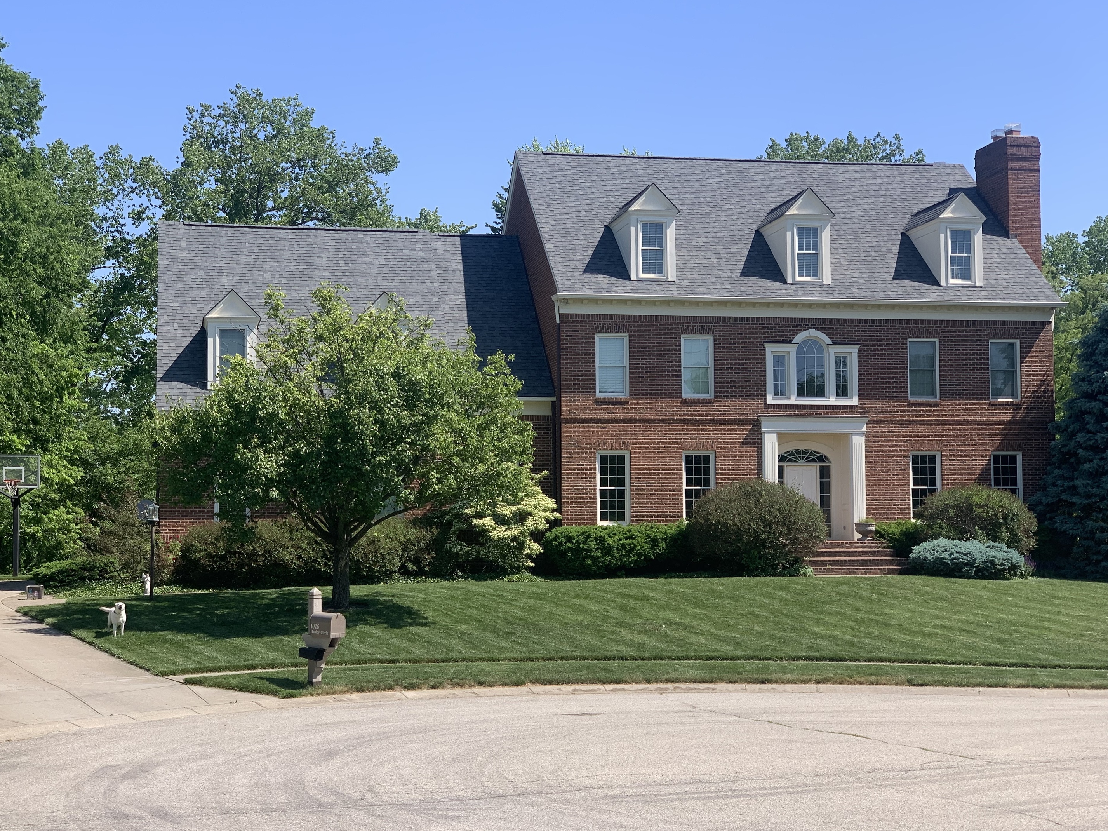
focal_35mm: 56
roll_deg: +0.0
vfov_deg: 26.1
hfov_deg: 34.3
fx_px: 1792
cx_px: 512
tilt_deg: +4.8
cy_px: 433
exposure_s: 1/813
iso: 16
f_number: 2.4
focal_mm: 6
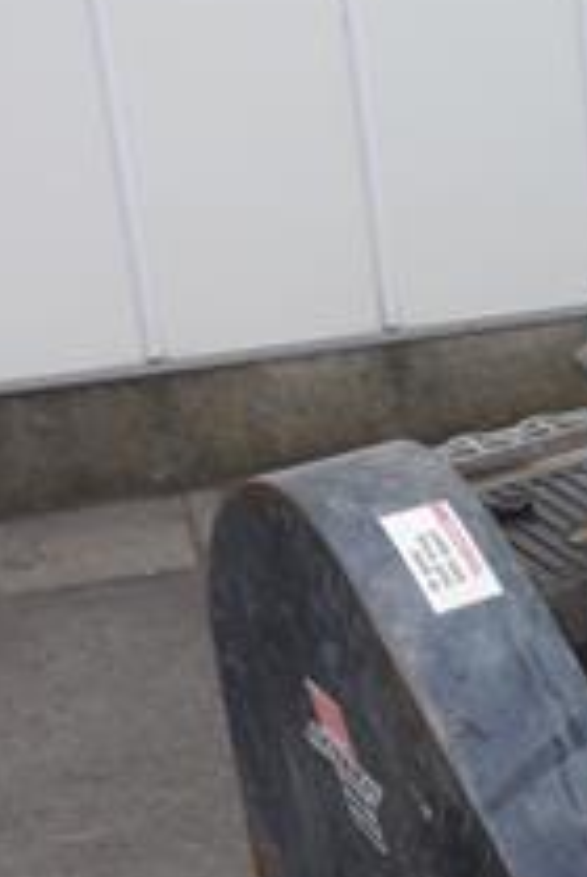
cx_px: 1252
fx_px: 2633
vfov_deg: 18.9
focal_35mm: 108
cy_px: 474
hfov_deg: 11.3
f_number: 5
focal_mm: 17
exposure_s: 1/160
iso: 160
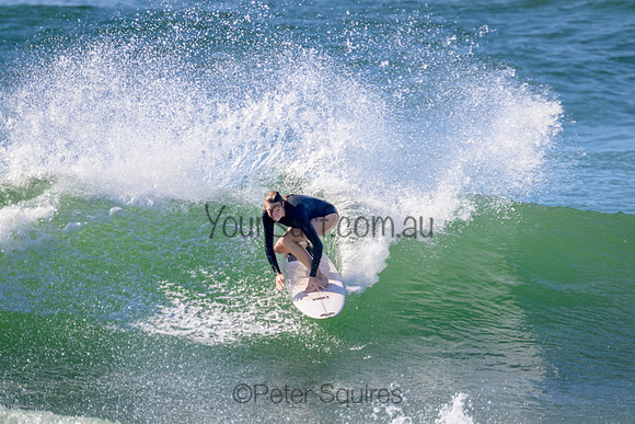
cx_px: 318
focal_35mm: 800
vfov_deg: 1.7
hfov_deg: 2.6
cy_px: 212
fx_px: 14114
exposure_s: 1/400
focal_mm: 800
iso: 200
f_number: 11
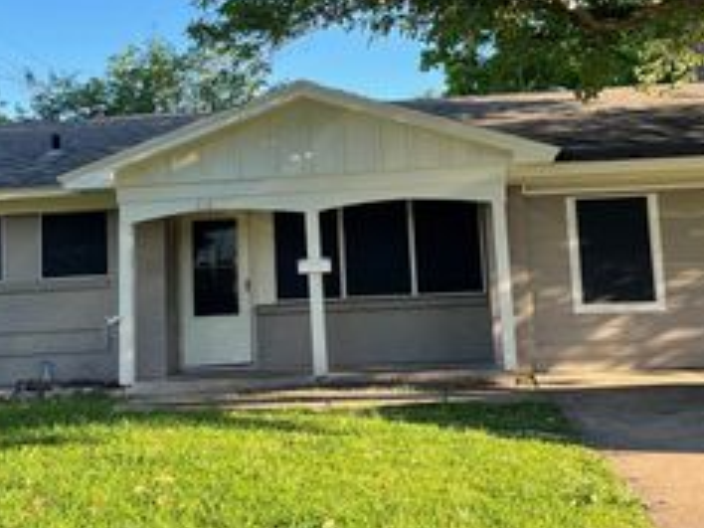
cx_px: 325
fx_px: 1119
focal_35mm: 55
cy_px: 160
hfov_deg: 34.9
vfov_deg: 26.3
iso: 32
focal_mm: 4.2
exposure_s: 1/759
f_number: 1.6
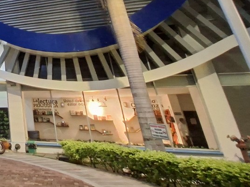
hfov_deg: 36.5
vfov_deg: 37.2
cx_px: -68
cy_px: 9
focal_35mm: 35
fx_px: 253
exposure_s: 1/11
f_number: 2.2
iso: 800
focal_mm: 1.74
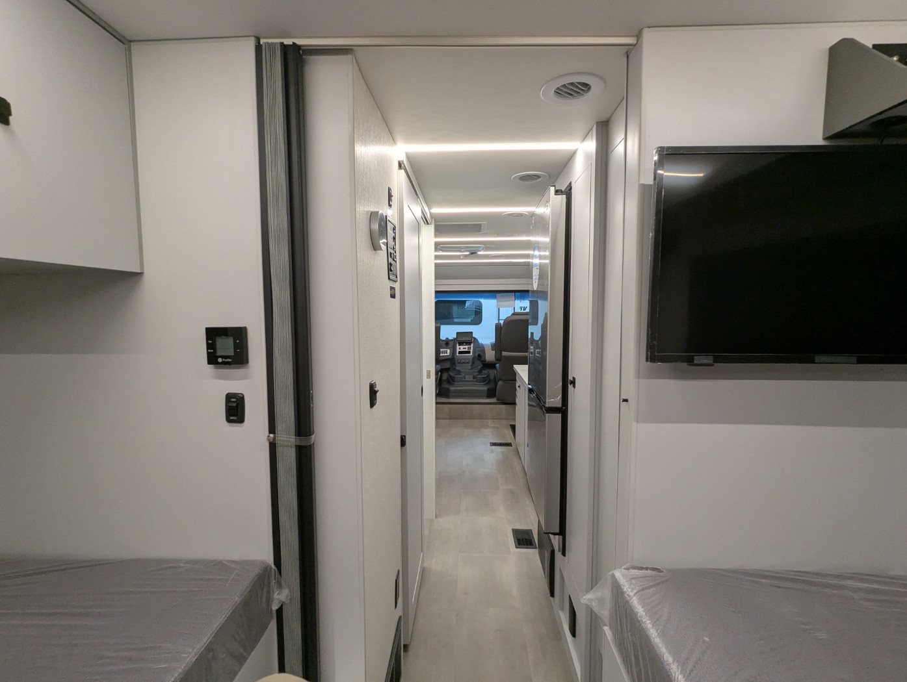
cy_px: 341
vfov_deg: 78.2
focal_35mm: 16
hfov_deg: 94.4
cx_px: 454
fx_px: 420
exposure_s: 1/86.4
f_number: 2.2
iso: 226
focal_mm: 2.35
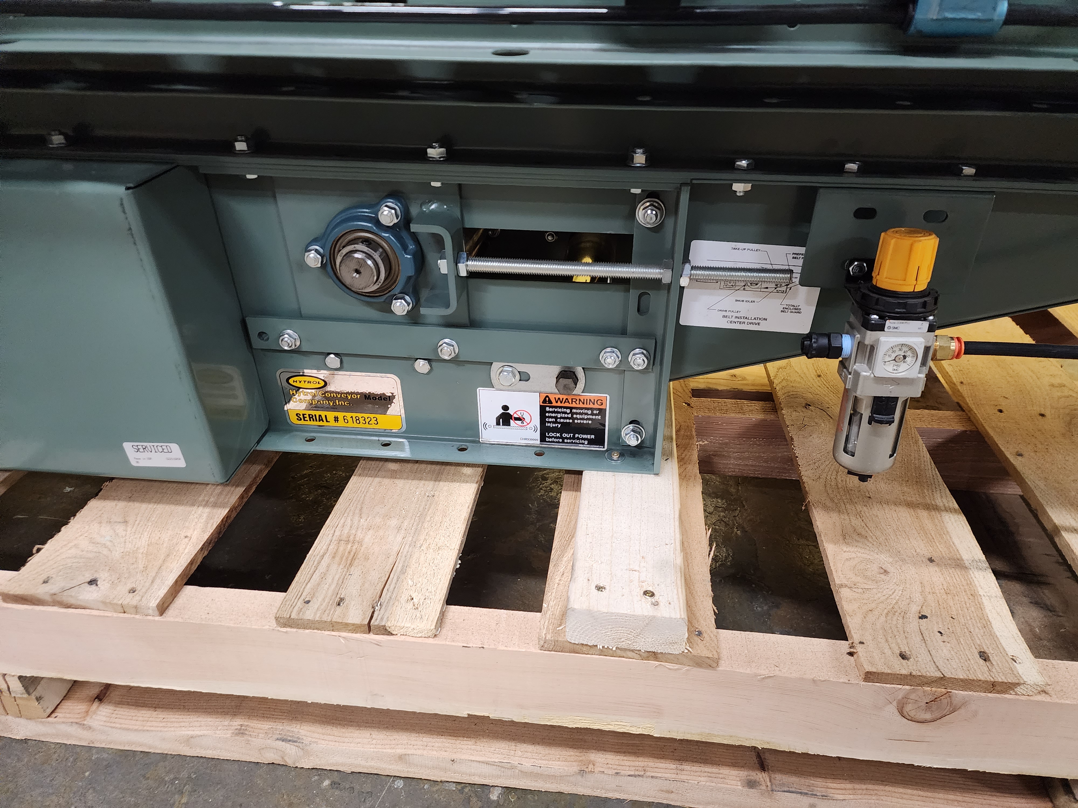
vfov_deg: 58.9
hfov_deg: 73.9
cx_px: 539
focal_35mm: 23
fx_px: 716
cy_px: 404
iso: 800
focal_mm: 6.4
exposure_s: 1/60
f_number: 1.8
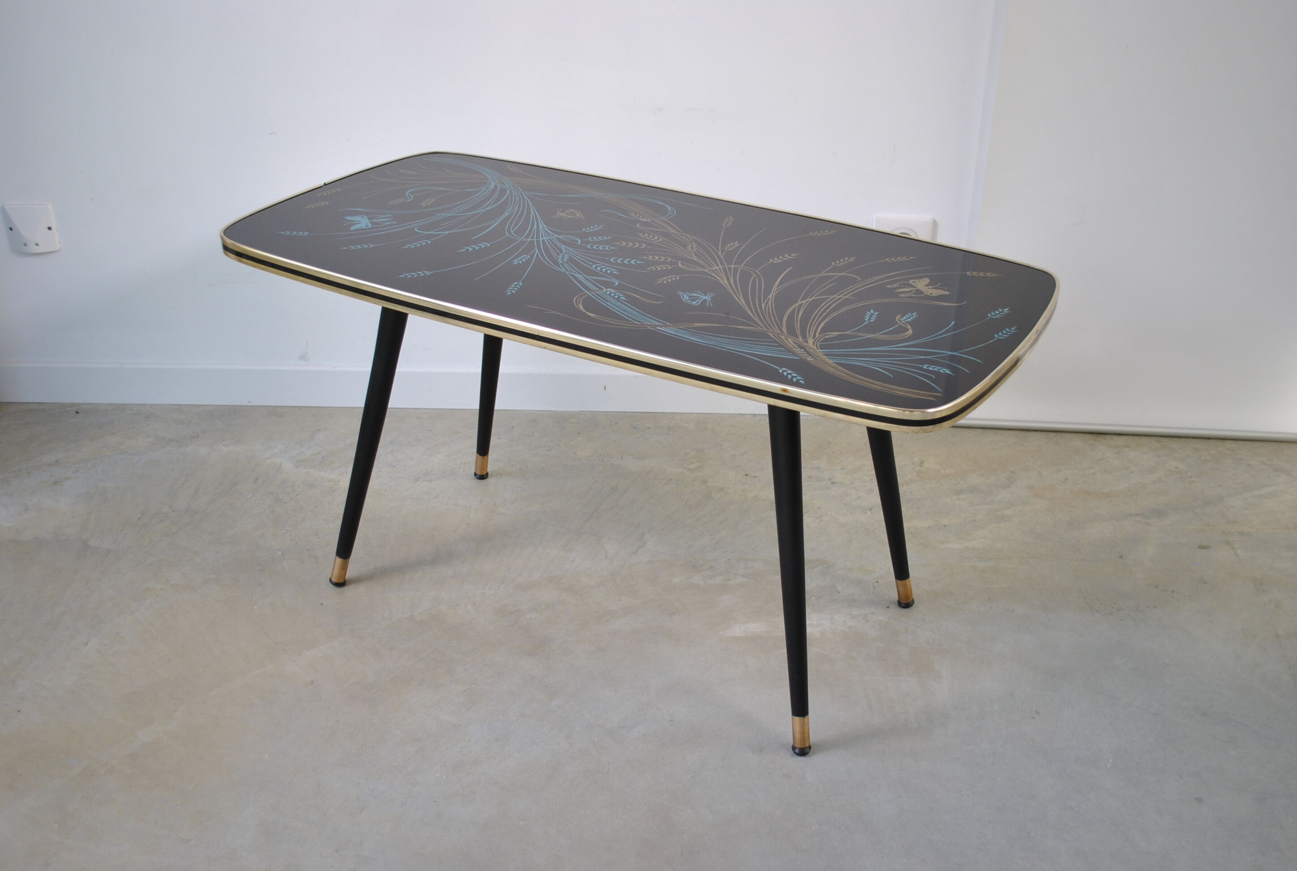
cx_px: 648
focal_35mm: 36
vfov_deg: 37.0
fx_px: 1300
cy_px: 436
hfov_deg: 53.0
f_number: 4.5
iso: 200
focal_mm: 24
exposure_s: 1/100
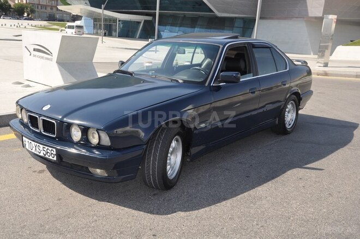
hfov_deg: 53.2
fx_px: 359
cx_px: 180
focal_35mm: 36
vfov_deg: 36.8
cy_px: 120
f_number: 9
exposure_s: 1/200
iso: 200
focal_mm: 24
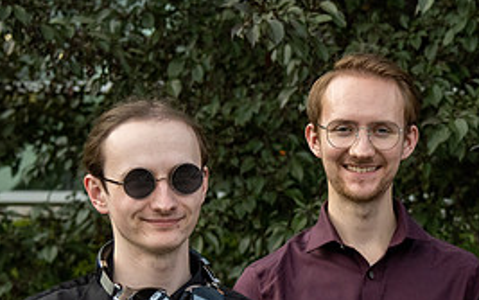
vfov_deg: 9.6
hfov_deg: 15.0
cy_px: 216
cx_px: 525
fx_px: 1776
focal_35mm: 136
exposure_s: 1/2500
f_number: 4
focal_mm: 48
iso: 640
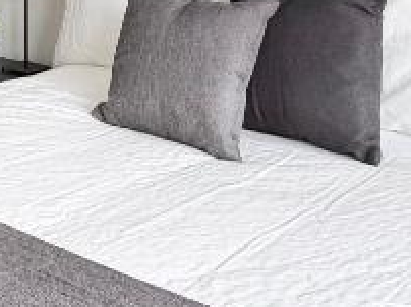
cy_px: -120
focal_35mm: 71
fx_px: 842
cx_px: -43
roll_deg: -0.7
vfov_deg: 18.8
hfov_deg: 25.4
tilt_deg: -1.1
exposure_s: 1/100
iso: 50
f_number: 2.2
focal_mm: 2.22
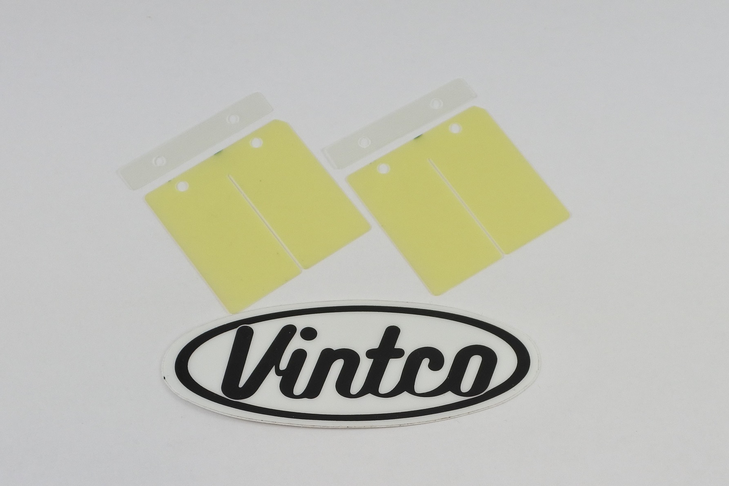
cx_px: 364
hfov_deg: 53.1
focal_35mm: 36
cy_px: 243
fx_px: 729
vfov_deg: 36.9
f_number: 4
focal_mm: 13.7
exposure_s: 1/250
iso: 400
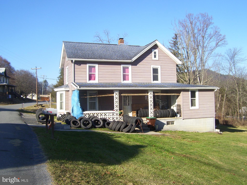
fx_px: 257
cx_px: 124
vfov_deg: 39.7
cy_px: 92
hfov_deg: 51.4
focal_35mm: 36
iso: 80
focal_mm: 6
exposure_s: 1/350
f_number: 4.8
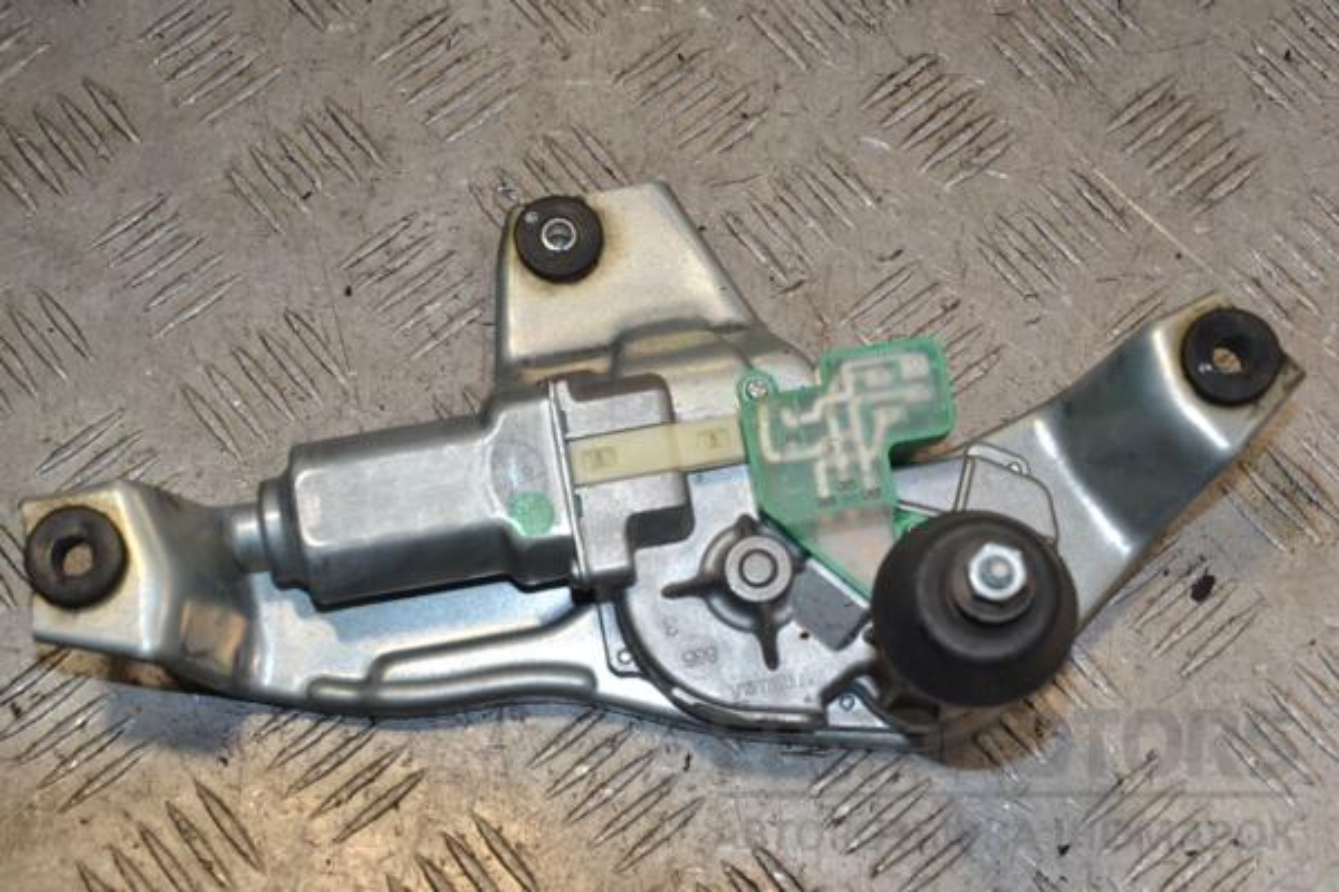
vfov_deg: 21.6
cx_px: 670
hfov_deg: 31.9
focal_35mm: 63
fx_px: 2343
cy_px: 446
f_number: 10
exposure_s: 1/200
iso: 800
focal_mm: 42
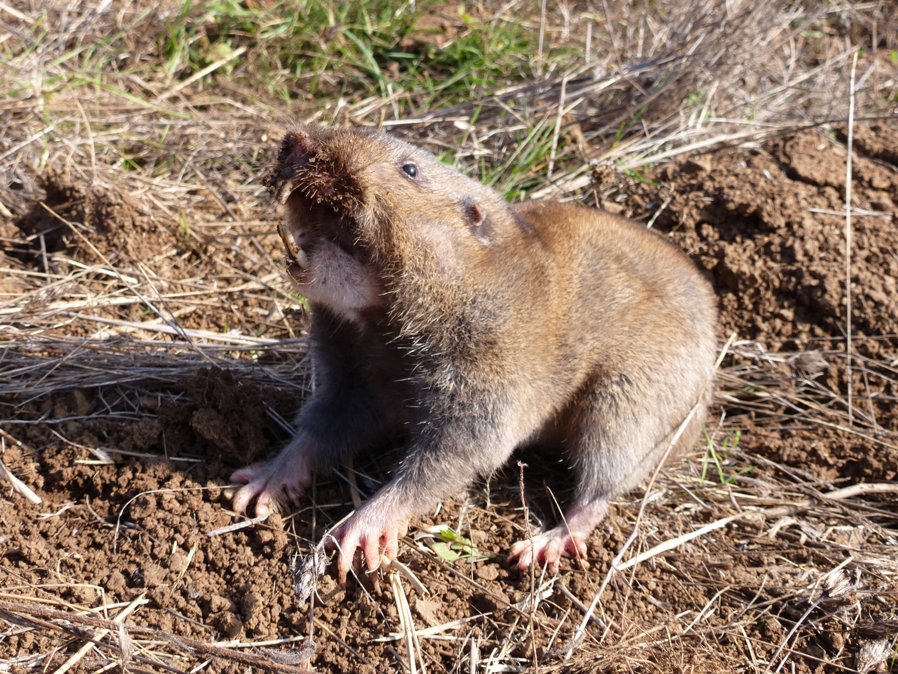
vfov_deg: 24.0
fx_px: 1582
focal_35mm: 61
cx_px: 449
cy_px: 337
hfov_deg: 31.7
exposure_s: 1/250
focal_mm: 10.9
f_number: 4.5
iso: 100
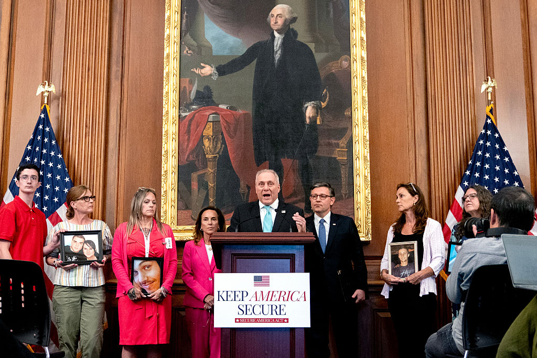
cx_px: 268
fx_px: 716
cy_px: 179
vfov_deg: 28.1
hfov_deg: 41.1
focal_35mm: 48
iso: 3200
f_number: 2.8
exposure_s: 1/400
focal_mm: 32
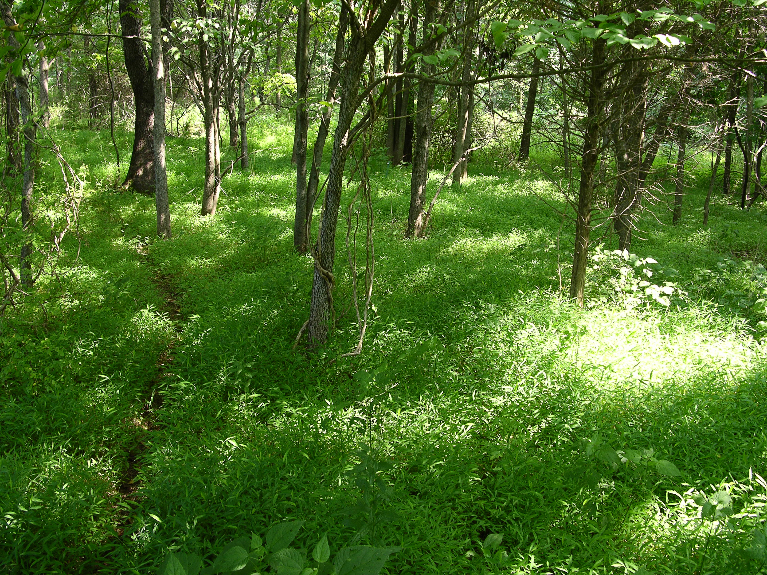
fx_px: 776
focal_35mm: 35
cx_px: 384
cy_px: 288
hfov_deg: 52.6
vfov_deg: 40.7
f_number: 3.5
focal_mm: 8.9
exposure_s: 1/25.4
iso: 50
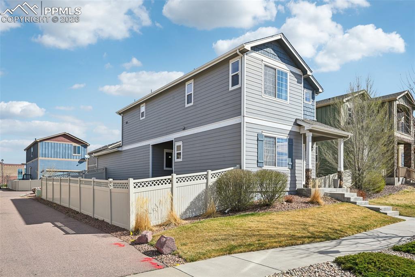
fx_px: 271
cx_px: 208
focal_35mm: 24
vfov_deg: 54.1
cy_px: 138
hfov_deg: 74.9
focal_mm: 23.5
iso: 64
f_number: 11
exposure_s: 1/60
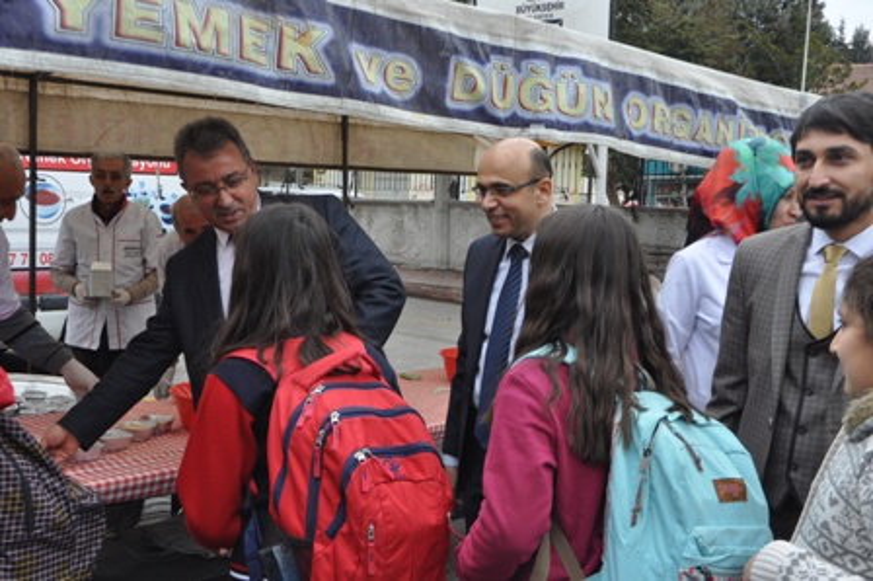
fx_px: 1127
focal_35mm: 46
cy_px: 290
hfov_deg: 42.4
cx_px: 436
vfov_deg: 28.9
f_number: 7.1
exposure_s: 1/200
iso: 200
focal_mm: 31
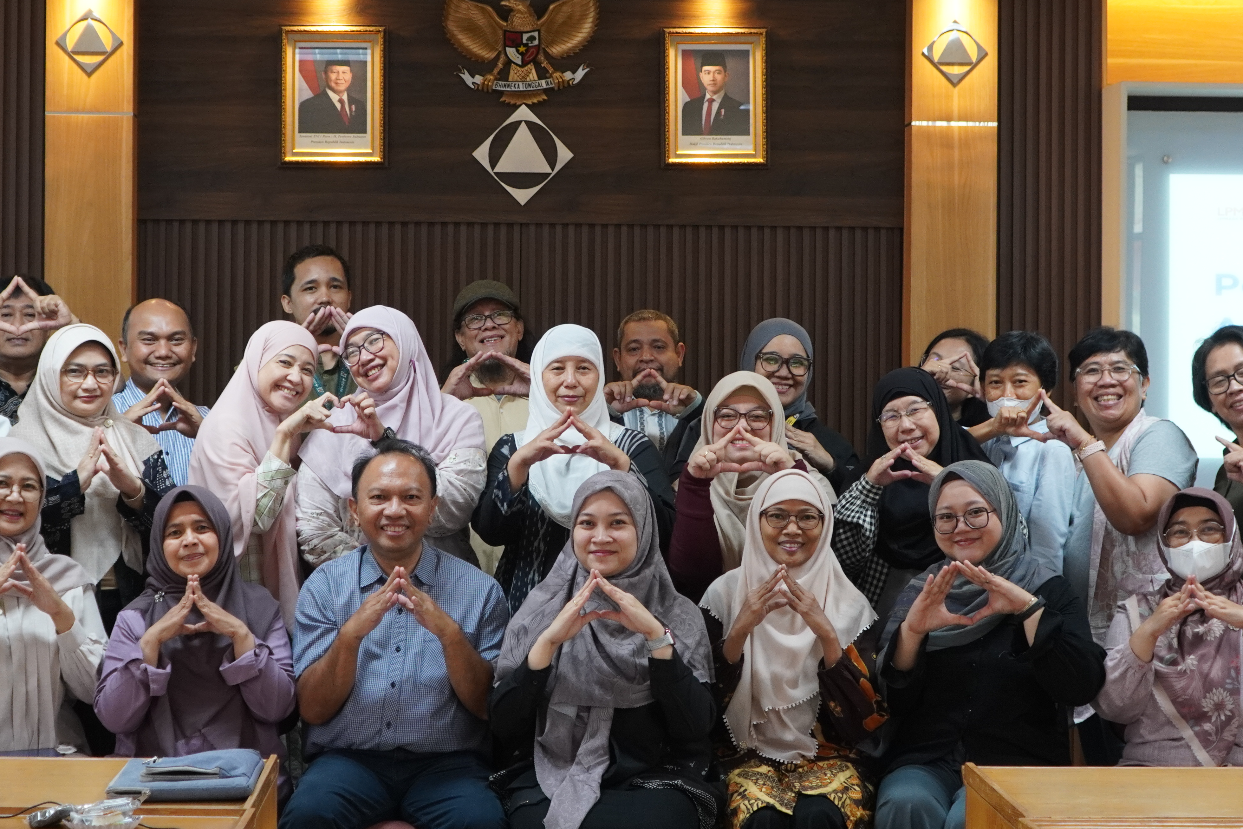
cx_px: 581
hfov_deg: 26.7
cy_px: 352
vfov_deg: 18.0
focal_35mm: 76
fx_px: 2616
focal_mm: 33
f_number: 4
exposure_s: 1/50
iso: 1000
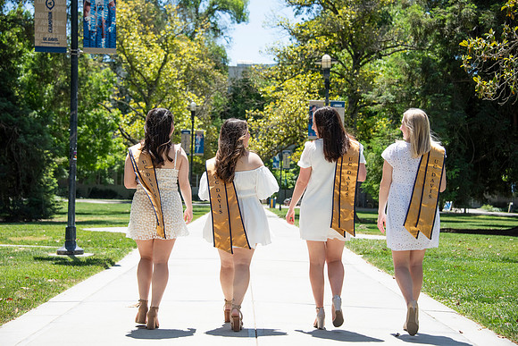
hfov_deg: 26.0
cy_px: 173
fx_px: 1123
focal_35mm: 78
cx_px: 259
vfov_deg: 17.5
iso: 500
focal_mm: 78
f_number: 5.6
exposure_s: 1/2000
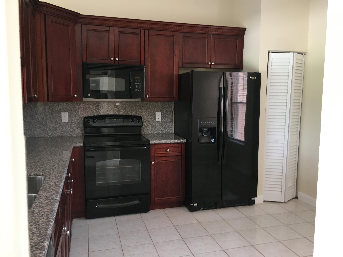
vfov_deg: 48.2
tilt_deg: -4.0
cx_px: 172
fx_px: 287
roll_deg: -2.7
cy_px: 128
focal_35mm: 29
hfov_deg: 61.7
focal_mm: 4.15
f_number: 2.2
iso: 80
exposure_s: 1/30
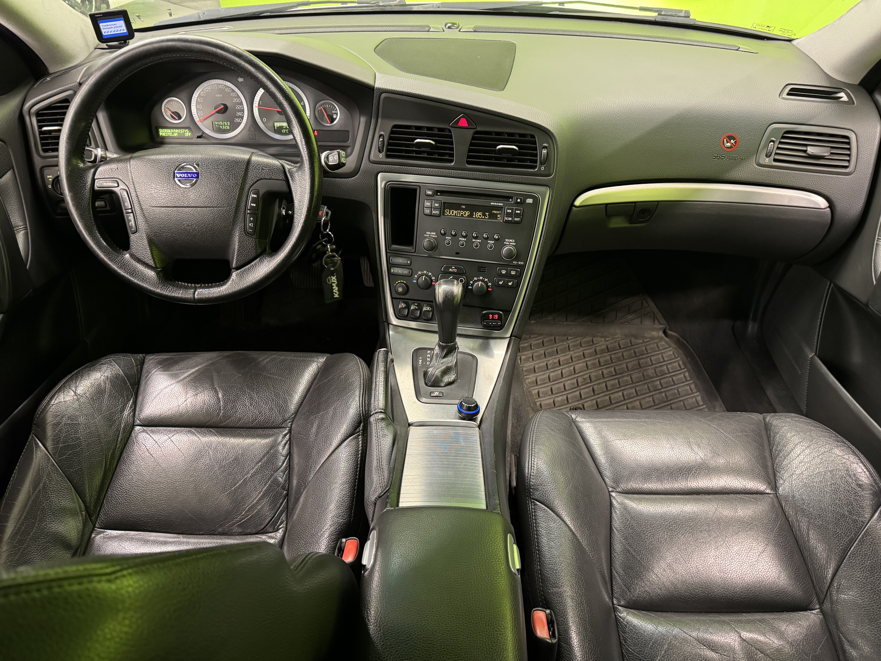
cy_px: 330
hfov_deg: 71.6
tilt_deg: -36.5
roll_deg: +0.1
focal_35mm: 24
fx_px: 611
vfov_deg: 56.8
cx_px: 440
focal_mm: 6.76
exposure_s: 1/33
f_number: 1.78
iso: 640
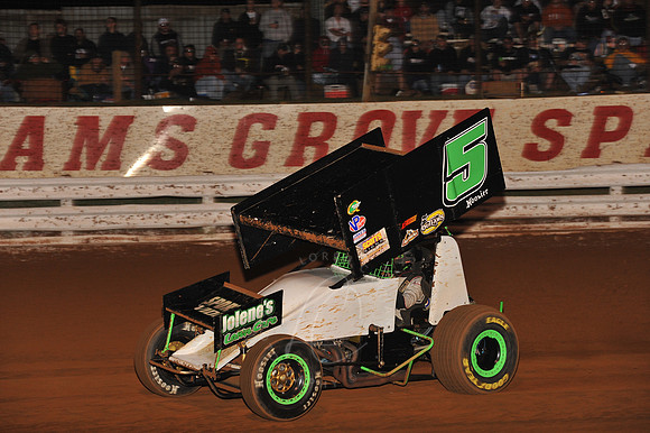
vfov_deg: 11.4
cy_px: 216
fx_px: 2165
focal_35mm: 120
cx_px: 325
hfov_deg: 17.1
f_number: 6.3
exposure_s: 1/320
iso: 1250
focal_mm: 120
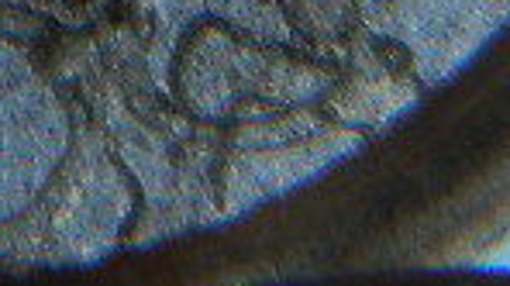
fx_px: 10513
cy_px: -710
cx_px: -141
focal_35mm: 778
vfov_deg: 1.5
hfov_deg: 2.8
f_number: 4.5
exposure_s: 1/500
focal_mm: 18.6
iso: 80
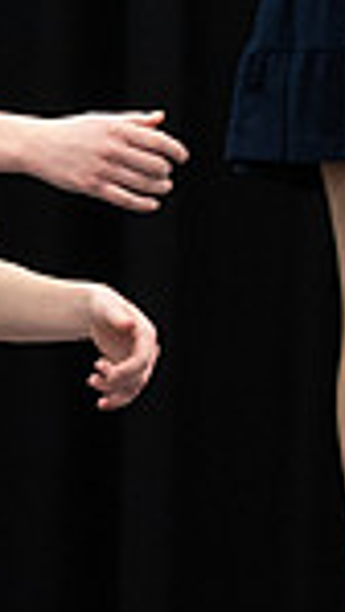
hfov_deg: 2.3
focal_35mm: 513
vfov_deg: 4.2
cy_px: -173
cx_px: -805
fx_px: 8329
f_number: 6.3
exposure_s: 1/100
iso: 6400
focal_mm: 126
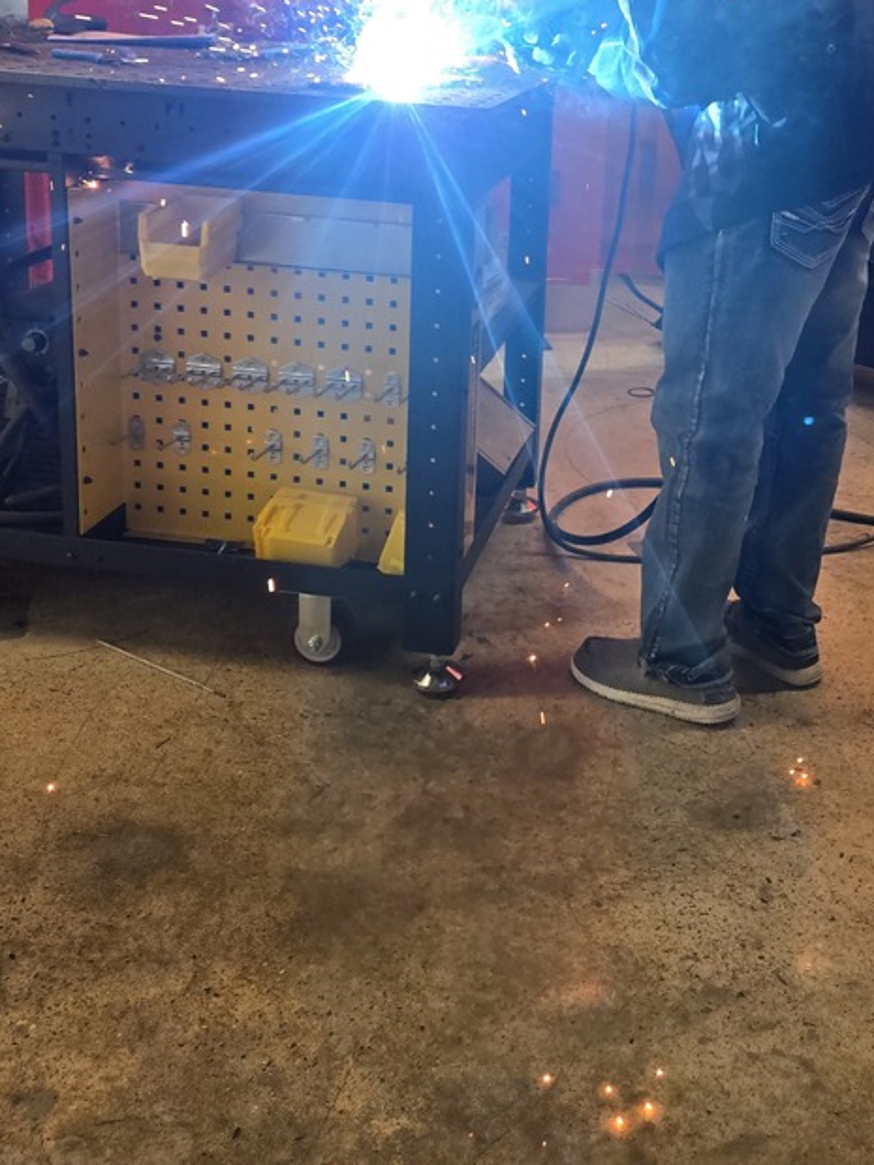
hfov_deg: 37.2
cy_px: 259
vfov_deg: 46.8
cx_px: 607
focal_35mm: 38
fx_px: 1279
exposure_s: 1/180
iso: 100
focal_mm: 5.4
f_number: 1.8
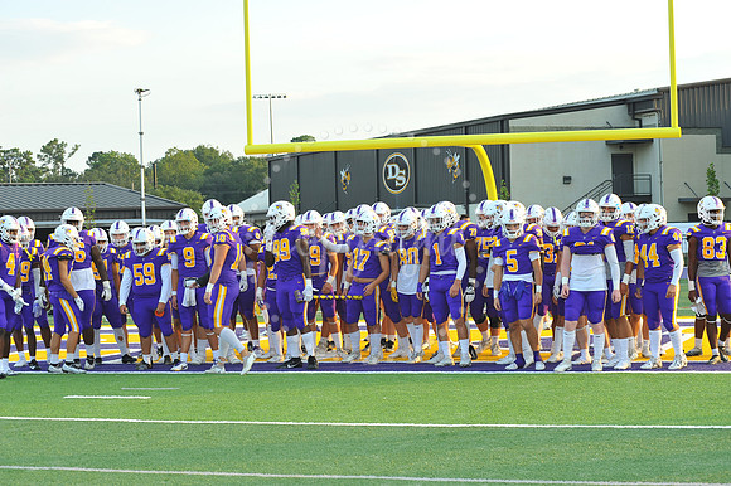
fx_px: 1623
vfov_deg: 17.0
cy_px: 243
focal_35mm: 80
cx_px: 366
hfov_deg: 25.4
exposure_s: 1/80
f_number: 7.1
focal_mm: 80
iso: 250
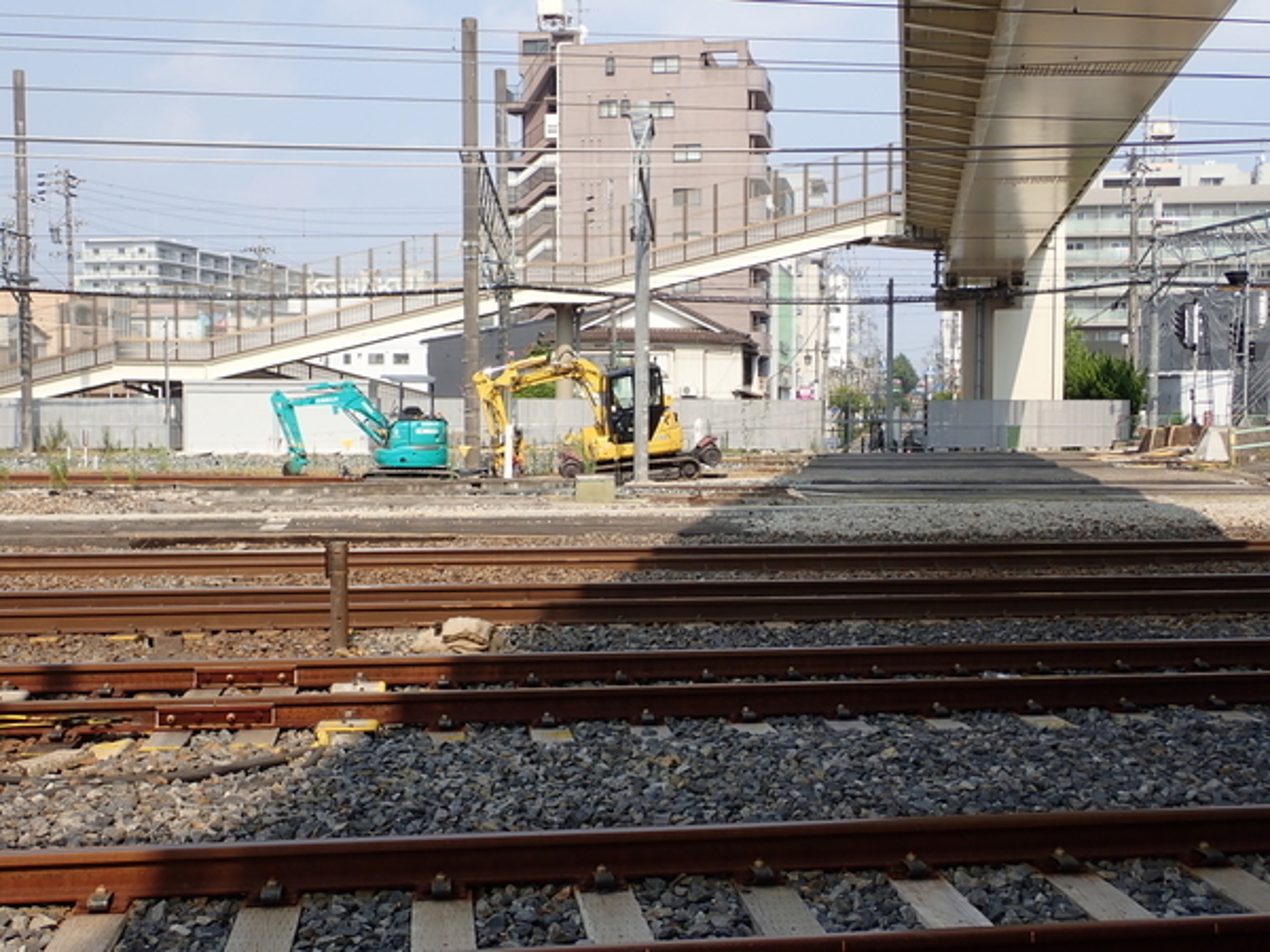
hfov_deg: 46.8
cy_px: 476
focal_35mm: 40
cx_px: 635
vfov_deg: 36.0
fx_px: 1468
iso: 100
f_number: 4
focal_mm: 7.34
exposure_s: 1/640
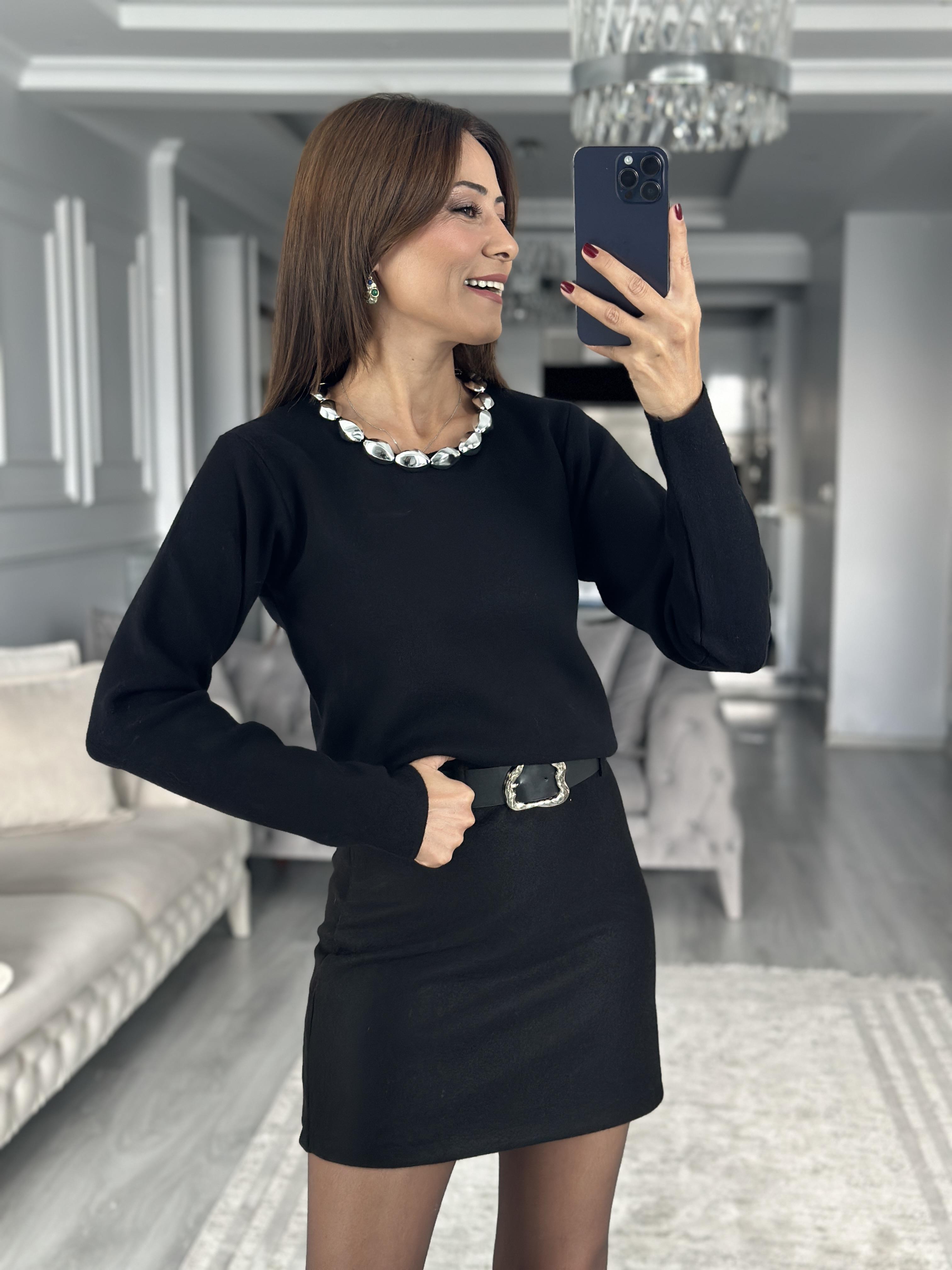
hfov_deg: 30.3
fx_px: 1760
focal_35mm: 48
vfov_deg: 39.7
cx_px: 476
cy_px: 635
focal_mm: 6.86
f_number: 1.78
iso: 160
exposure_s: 1/60
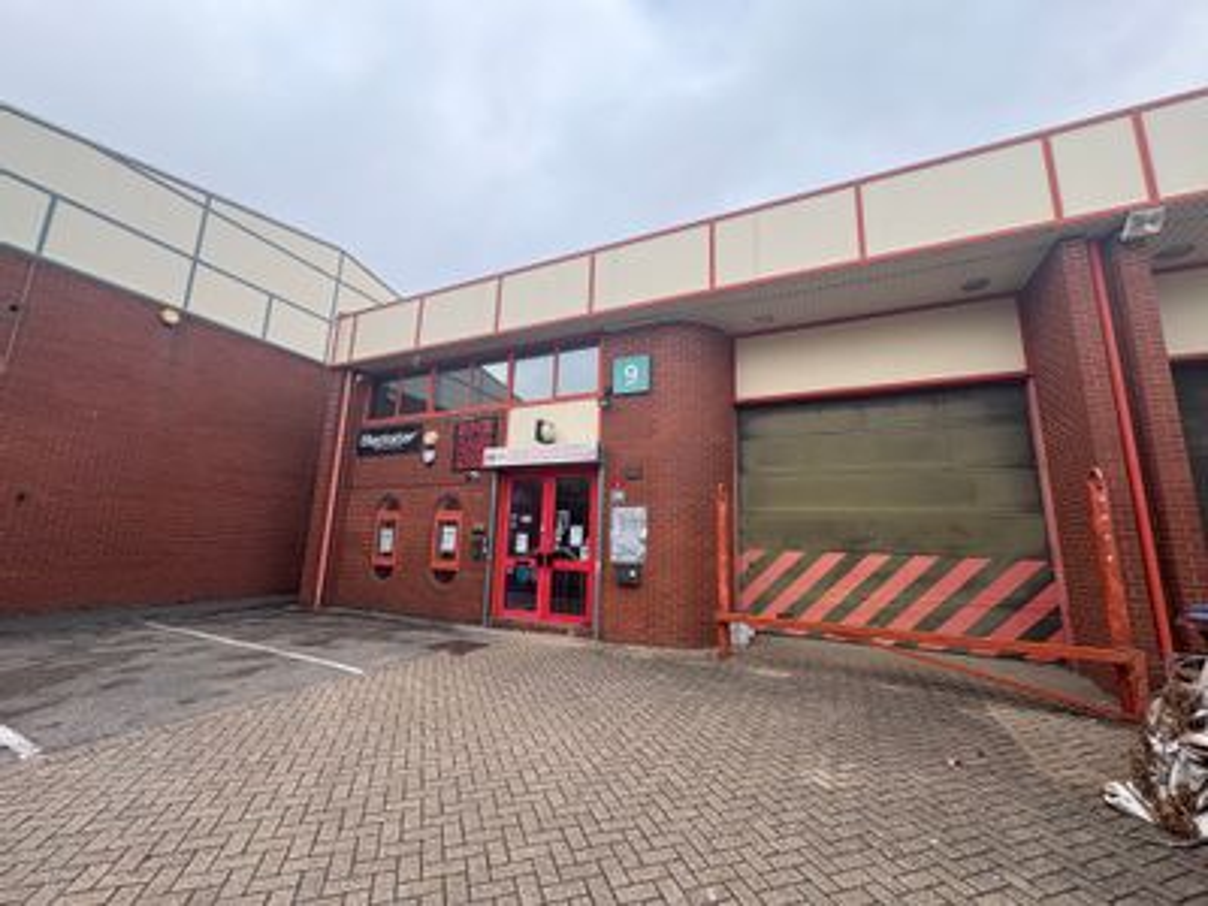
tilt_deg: +11.1
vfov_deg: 85.7
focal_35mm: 14
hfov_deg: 102.1
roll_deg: -1.6
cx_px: 604
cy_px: 453
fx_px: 489
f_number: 2.2
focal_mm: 2.22
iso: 50
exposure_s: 1/537
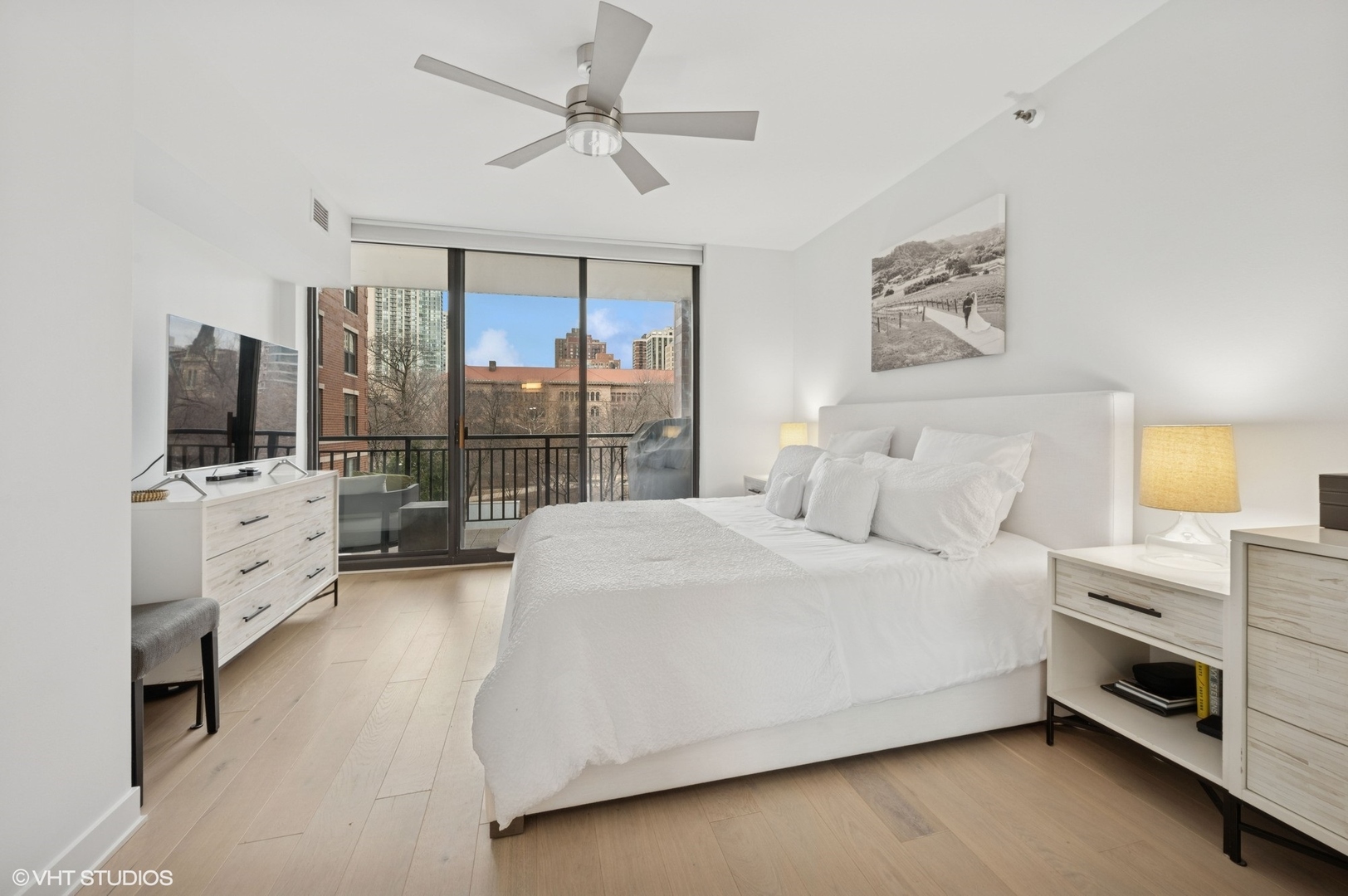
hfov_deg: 104.3
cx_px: 674
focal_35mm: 14
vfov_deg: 81.1
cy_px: 448
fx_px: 524
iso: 100
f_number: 10
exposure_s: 1/8
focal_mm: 14
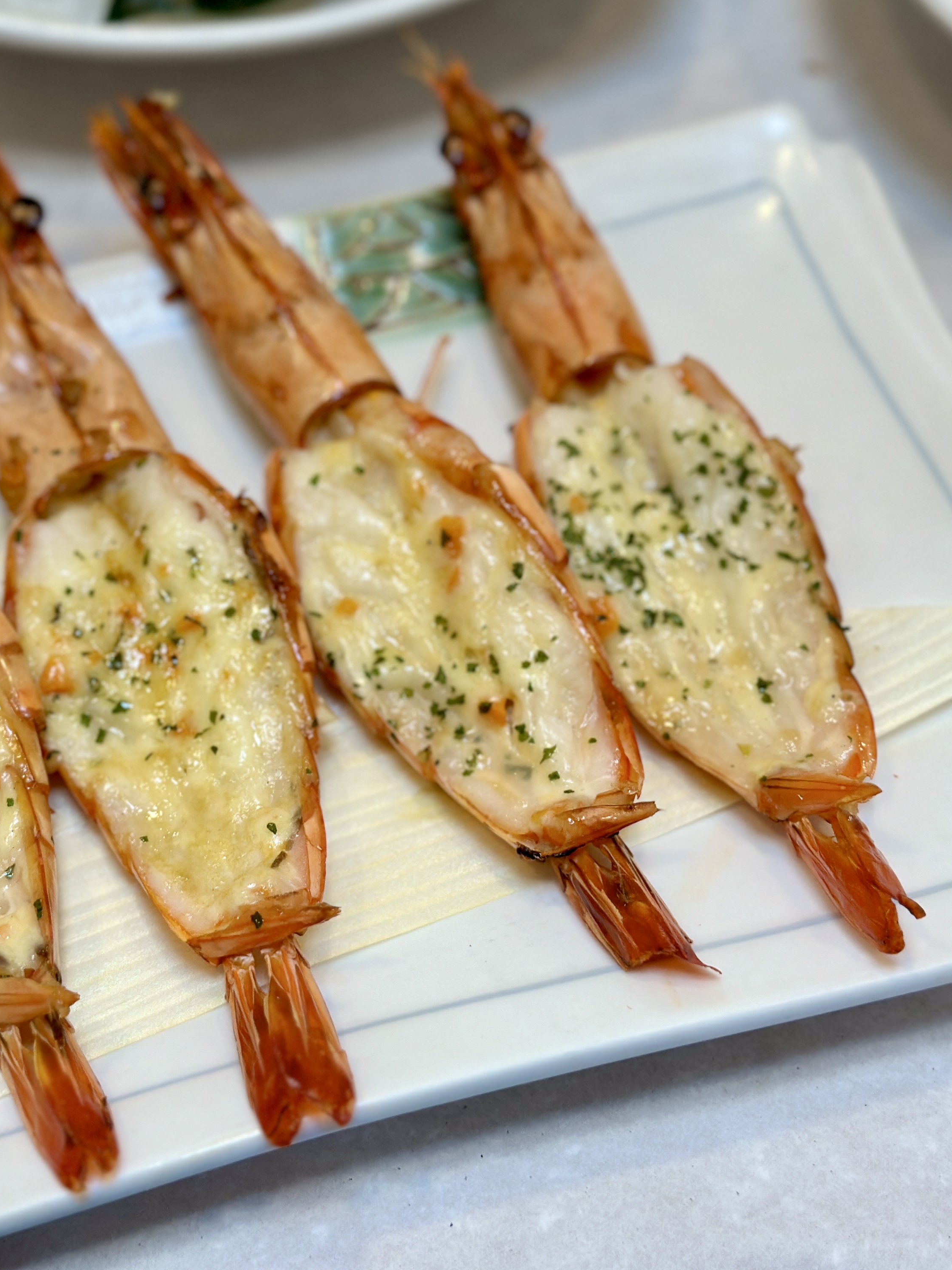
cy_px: 630
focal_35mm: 65
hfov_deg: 22.5
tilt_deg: -55.2
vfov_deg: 29.8
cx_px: 303
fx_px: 2383
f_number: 1.78
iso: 64
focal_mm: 6.86
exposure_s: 1/159
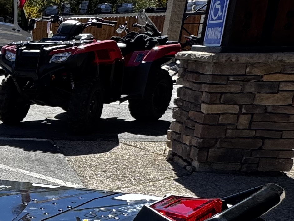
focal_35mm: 60
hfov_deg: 23.7
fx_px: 510
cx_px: -175
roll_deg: +0.8
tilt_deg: -17.6
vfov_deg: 23.9
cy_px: 188
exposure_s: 1/556
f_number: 2.2
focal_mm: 2.22
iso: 40
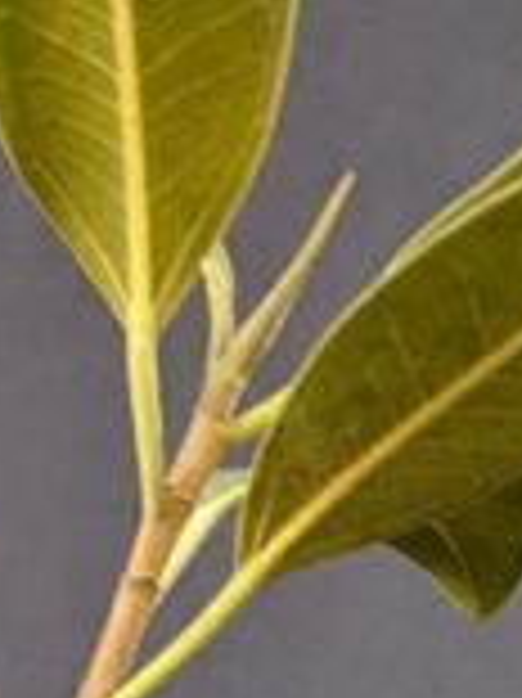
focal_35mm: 159
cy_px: 2085
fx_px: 3201
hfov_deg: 8.7
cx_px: -576
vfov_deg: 9.6
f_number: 1.85
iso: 56
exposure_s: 1/50
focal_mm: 6.81
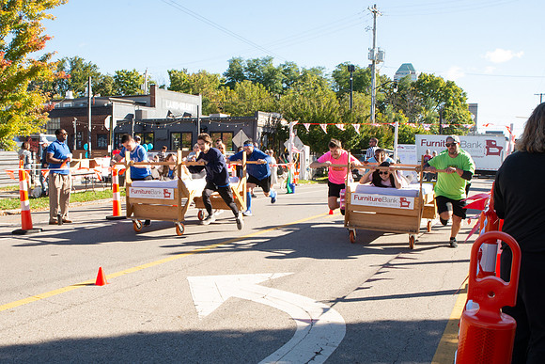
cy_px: 213
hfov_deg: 54.7
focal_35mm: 35
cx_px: 244
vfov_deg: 38.0
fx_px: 526
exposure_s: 1/200
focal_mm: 24
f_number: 13
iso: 800
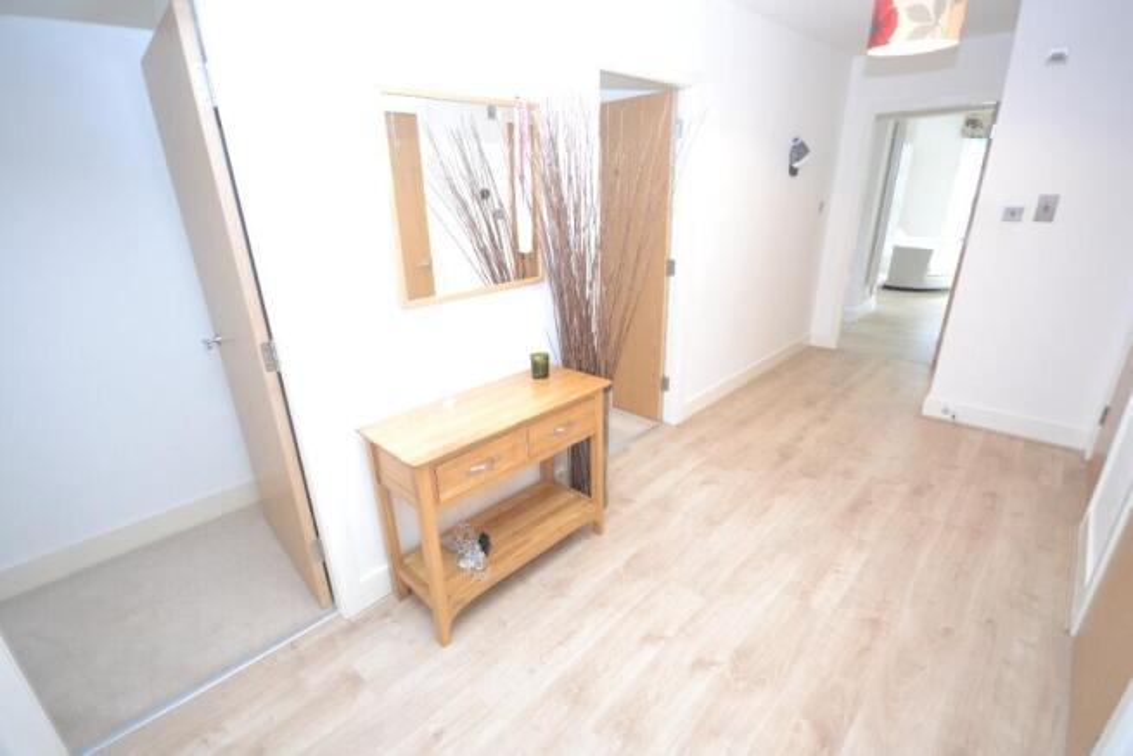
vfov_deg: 77.4
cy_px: 378
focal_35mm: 15
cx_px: 566
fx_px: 472
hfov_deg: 100.4
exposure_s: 1/60
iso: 2000
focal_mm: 10
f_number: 4
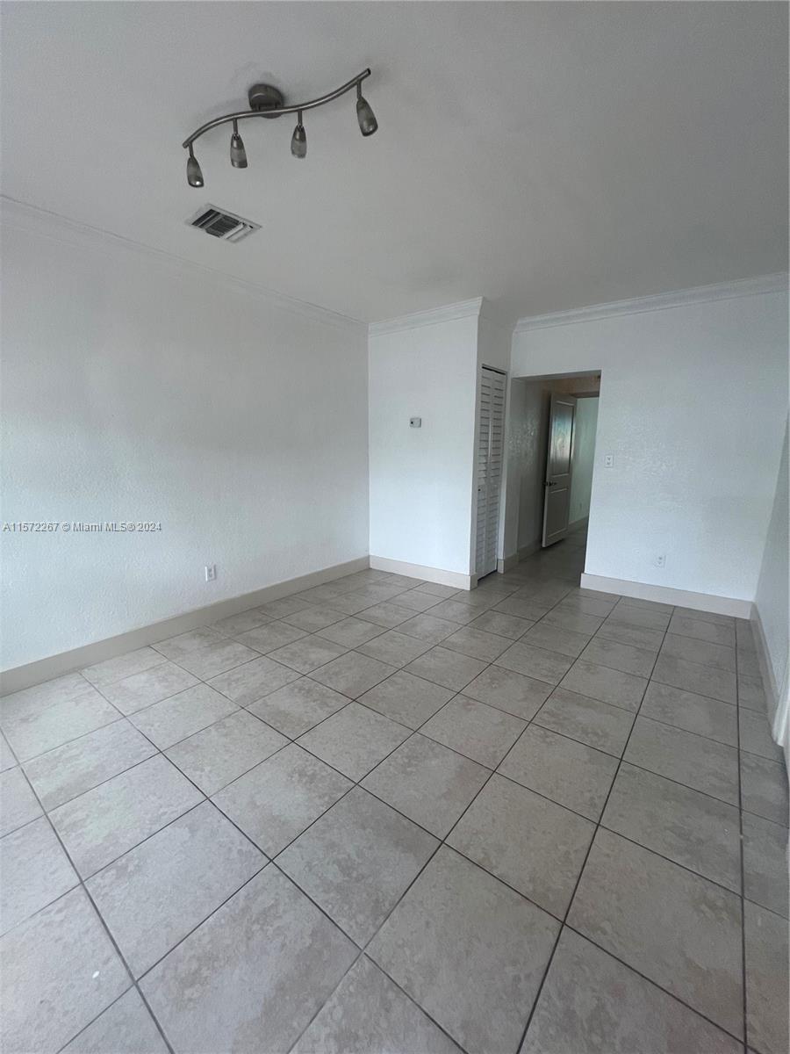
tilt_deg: -12.3
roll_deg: +0.3
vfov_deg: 106.2
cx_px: 395
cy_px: 527
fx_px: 396
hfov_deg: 89.9
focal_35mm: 13
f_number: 1.8
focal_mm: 1.57
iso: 64
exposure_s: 1/120
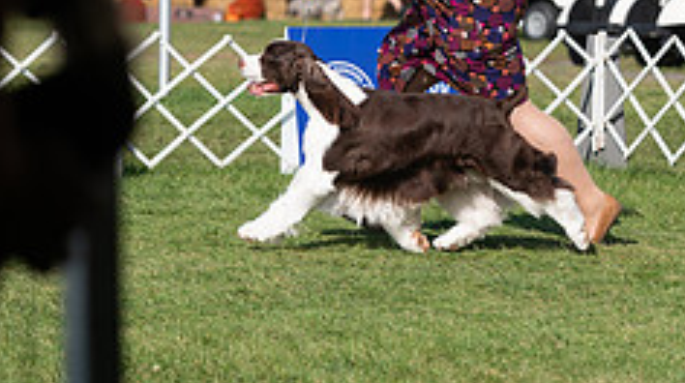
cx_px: 398
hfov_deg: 8.2
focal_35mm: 263
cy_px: -73
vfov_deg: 4.6
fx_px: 4771
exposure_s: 1/1250
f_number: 4
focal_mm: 102
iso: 100
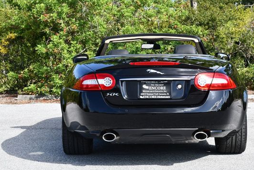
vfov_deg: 14.9
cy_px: 86
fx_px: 650
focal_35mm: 92
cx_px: 137
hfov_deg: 22.1
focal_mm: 38
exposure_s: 1/250
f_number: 8
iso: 200
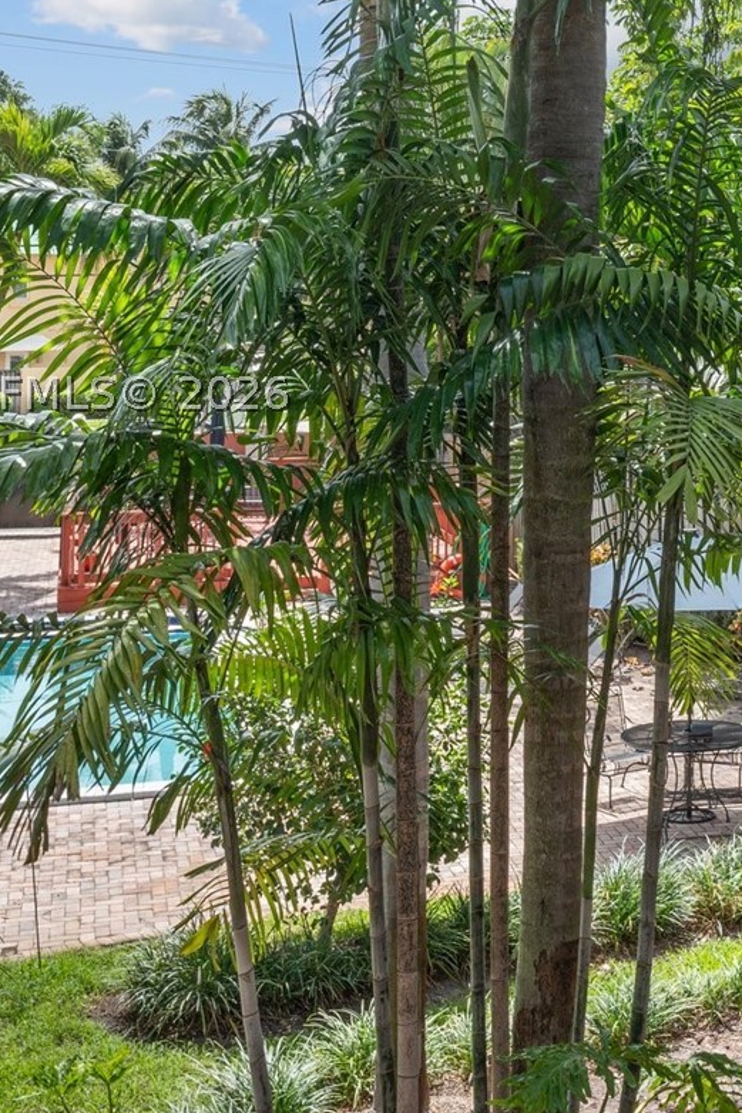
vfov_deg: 31.7
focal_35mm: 63
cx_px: 850
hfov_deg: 20.4
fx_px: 1947
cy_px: 391
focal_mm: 29
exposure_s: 1/30
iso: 250
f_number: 11
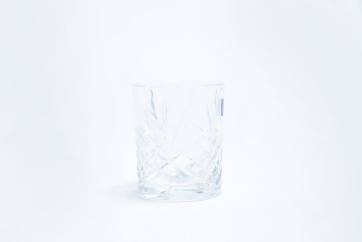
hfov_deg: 30.9
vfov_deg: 21.0
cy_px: 121
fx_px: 654
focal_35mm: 65
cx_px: 181
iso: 3200
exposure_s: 1/200
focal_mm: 65
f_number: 9
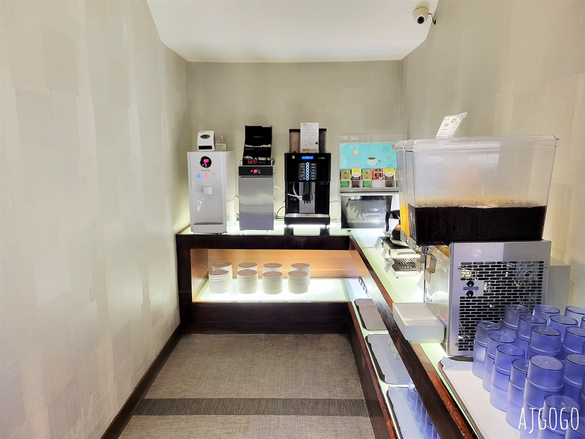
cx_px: 292
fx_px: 439
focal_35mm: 26
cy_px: 220
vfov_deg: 53.1
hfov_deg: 67.3
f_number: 1.8
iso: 320
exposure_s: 1/40
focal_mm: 5.4
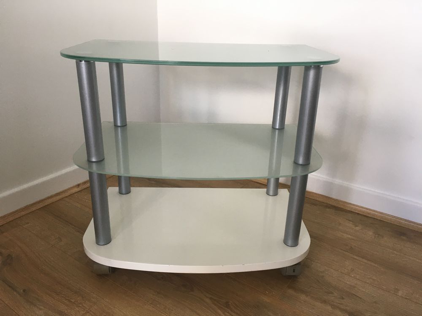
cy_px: 158
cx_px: 211
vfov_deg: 48.2
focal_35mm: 29
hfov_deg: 61.7
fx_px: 354
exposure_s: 1/33
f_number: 2.2
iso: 32
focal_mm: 4.15
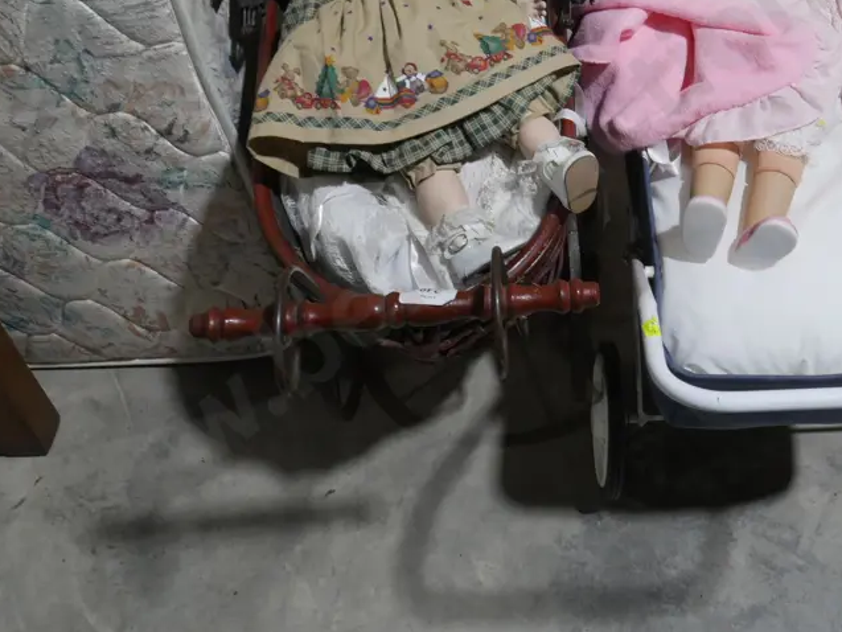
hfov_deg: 41.4
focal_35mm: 45
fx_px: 1095
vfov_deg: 31.6
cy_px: 156
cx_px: 574
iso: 500
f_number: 7.1
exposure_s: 1/60
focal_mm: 14
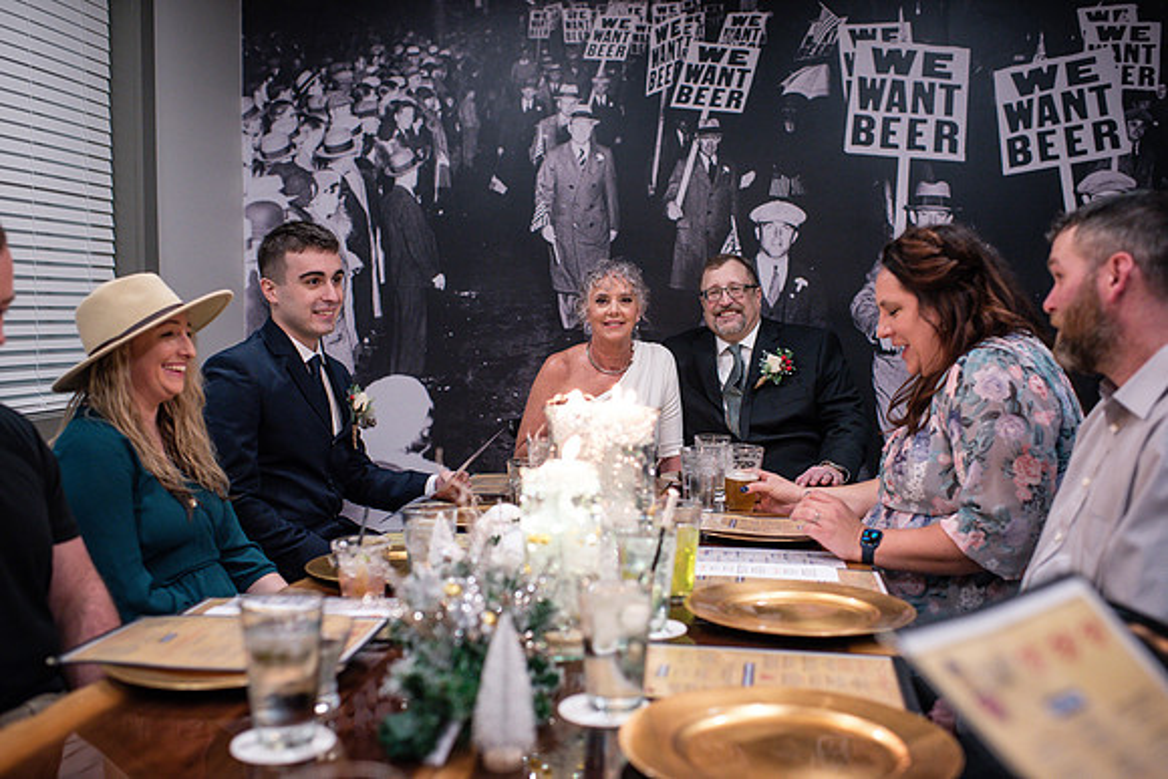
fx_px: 1136
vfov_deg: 37.9
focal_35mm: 35
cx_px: 584
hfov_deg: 54.4
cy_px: 390
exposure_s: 1/100
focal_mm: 35
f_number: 2.5
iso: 2000
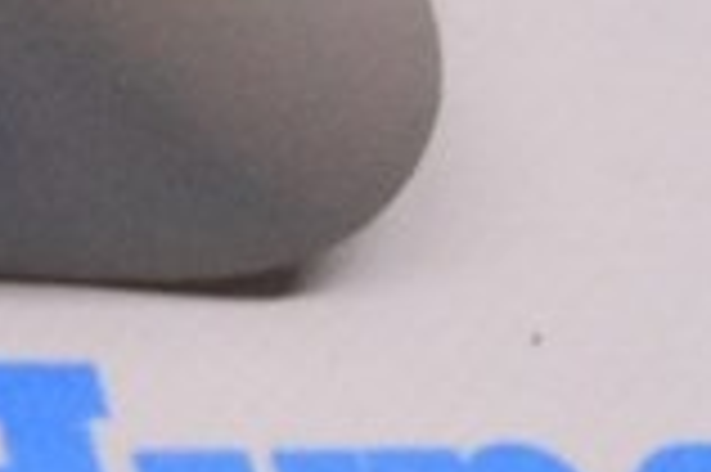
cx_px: -1422
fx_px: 4030
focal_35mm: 204
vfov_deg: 6.6
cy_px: -209
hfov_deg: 8.5
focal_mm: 21
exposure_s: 1/320
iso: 3200
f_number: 6.3
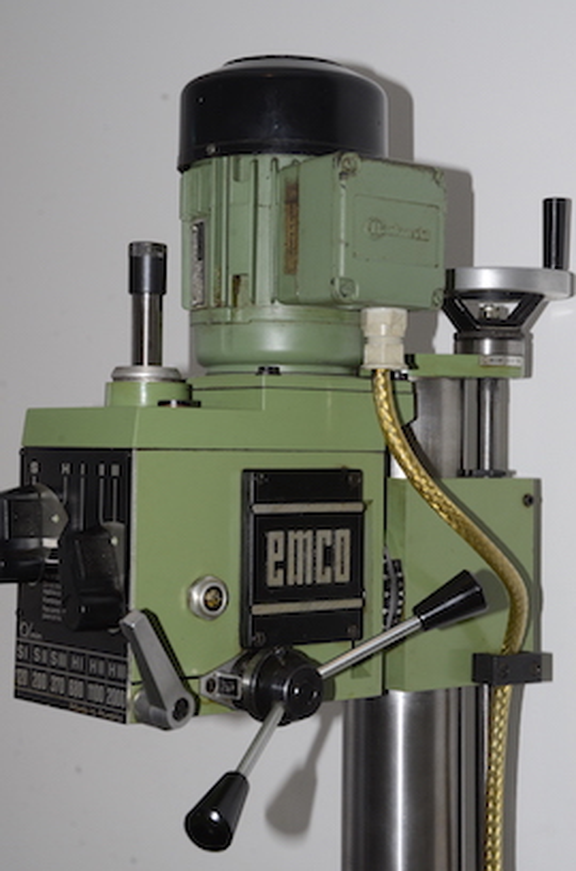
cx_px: 288
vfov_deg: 28.1
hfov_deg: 18.8
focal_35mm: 72
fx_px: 1737
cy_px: 436
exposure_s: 1/60
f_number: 14
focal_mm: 48
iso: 800
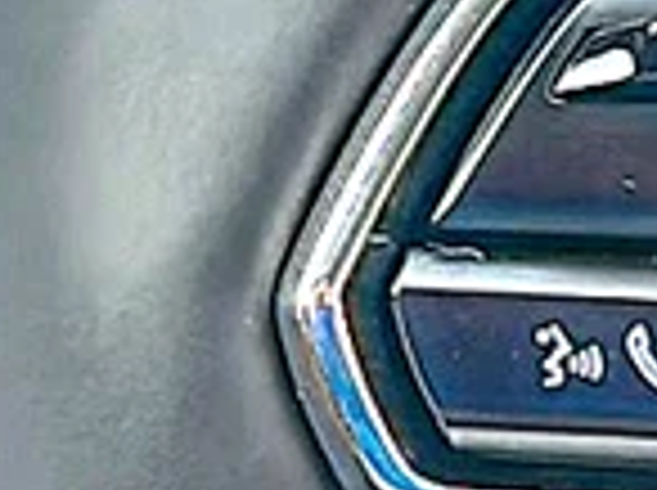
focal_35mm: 226
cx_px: 792
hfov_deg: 8.7
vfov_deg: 6.5
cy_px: 97
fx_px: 4282
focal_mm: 6.86
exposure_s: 1/159
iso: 80
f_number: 1.78
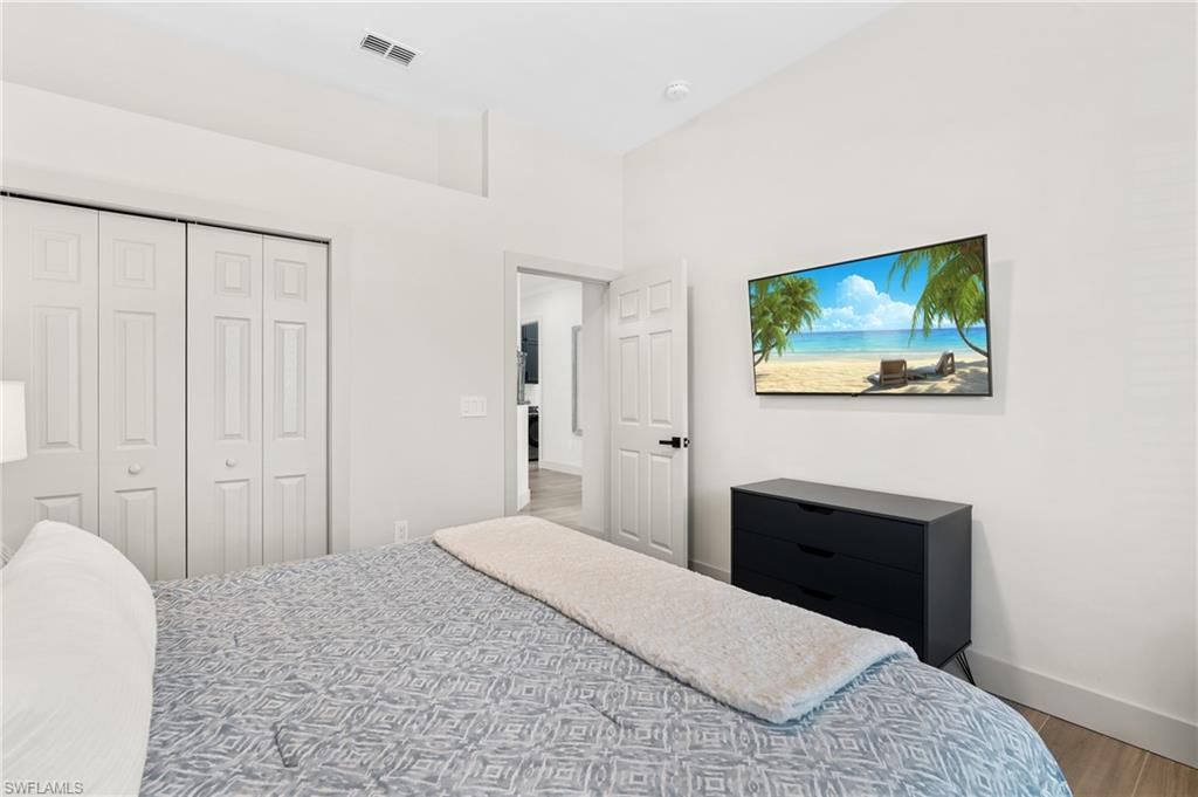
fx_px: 532
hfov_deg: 96.8
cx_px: 599
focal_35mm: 16
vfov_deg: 73.7
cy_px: 398
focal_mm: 16
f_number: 9
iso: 200
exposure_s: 1
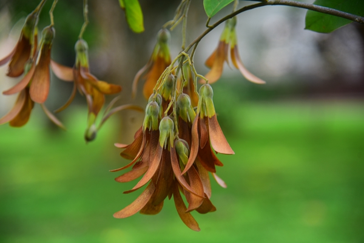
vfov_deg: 12.3
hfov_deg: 18.2
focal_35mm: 112
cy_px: 122
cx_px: 182
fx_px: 1133
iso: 100
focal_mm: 112
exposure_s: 1/90
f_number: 4.8
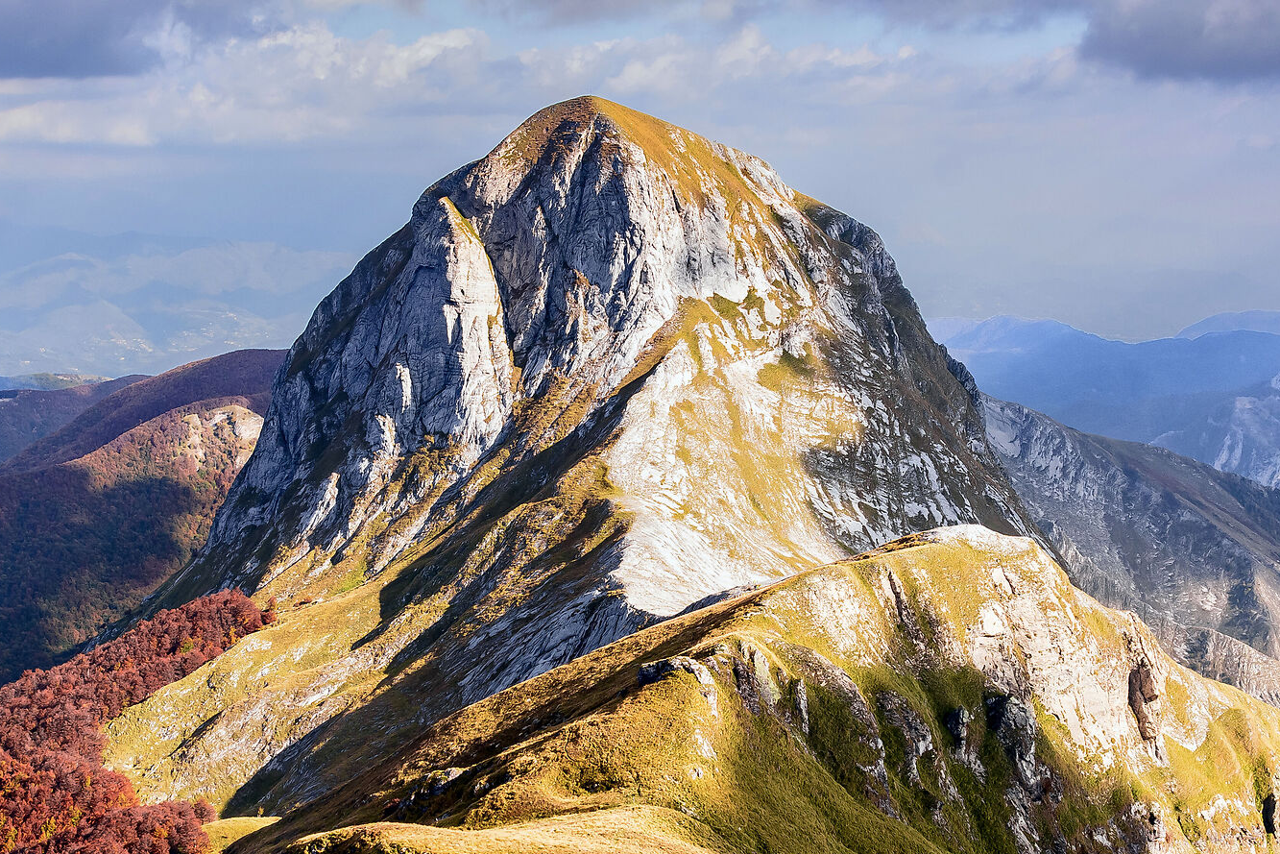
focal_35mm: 54
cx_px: 608
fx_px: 1920
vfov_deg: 25.0
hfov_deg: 36.9
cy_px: 523
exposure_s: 1/80
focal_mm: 20
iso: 200
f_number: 7.1
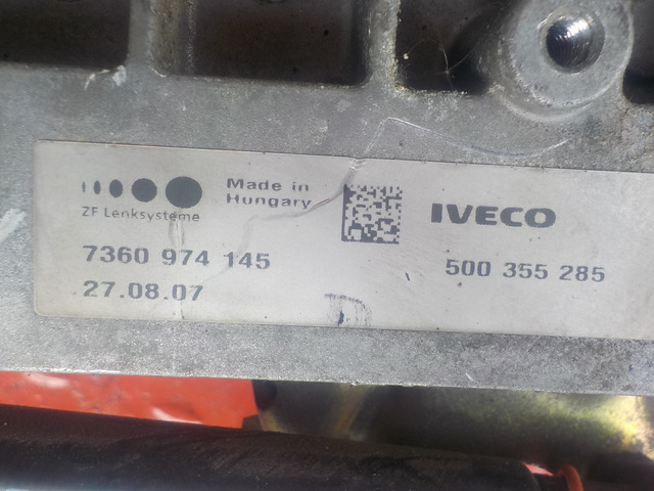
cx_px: 327
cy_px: 246
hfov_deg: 60.0
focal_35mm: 30
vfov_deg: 46.8
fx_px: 567
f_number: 3.3
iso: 125
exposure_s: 1/40
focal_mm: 4.1
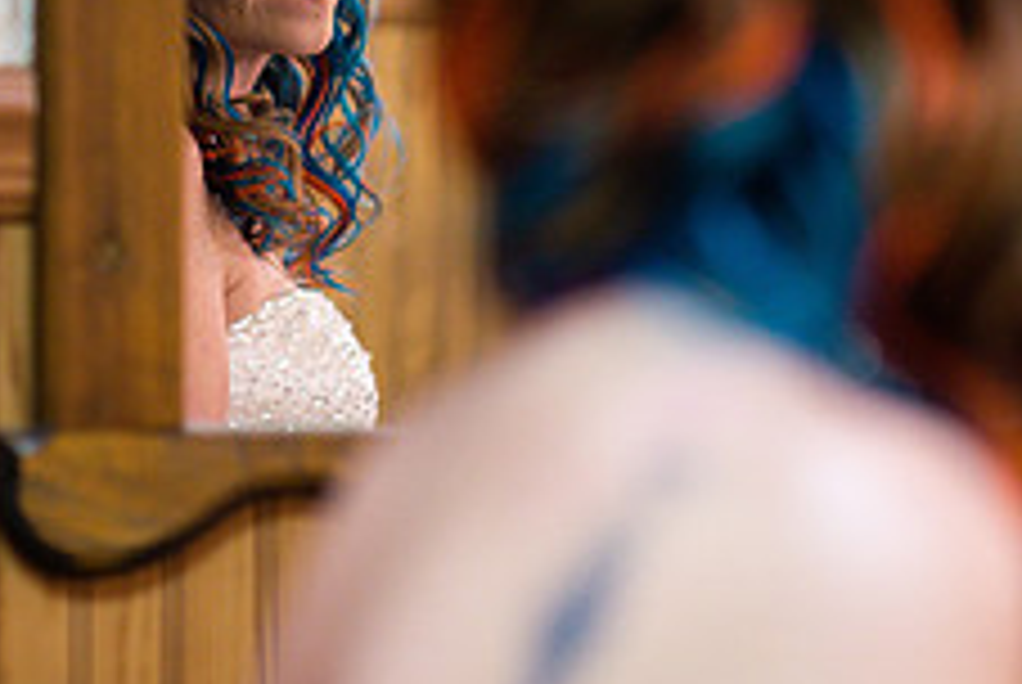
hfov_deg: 9.4
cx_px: 131
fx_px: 6168
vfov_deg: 6.3
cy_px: 92
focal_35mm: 217
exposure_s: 1/125
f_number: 2.5
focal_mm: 85
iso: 1000
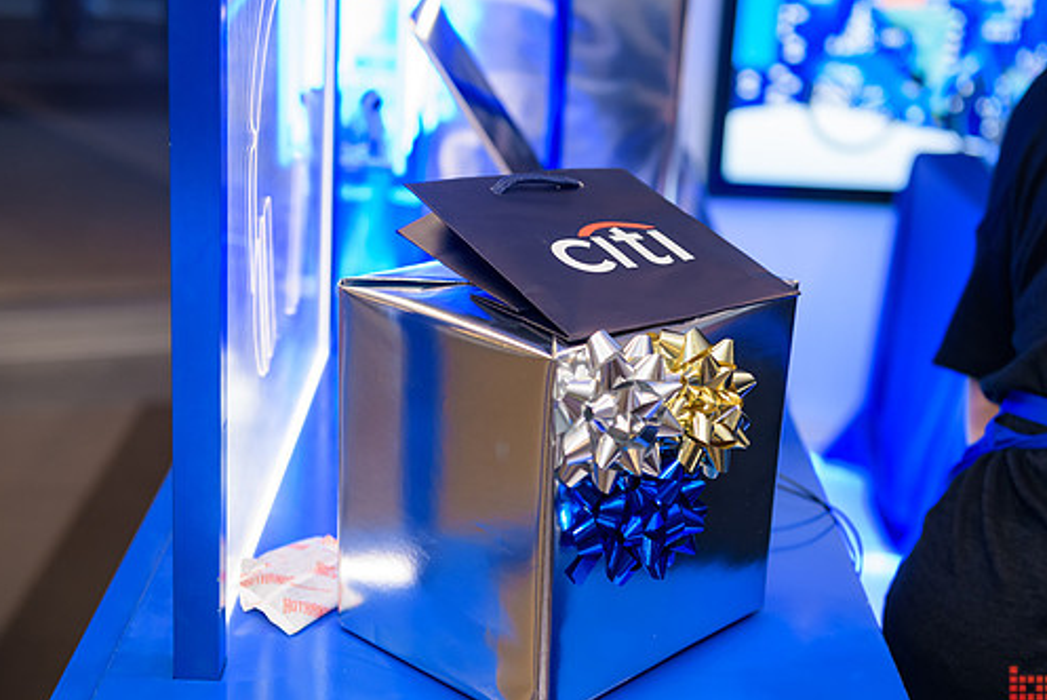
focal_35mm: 56
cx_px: 548
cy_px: 368
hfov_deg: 35.6
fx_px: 1630
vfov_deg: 24.2
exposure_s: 1/125
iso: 800
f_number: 3.2
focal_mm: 48
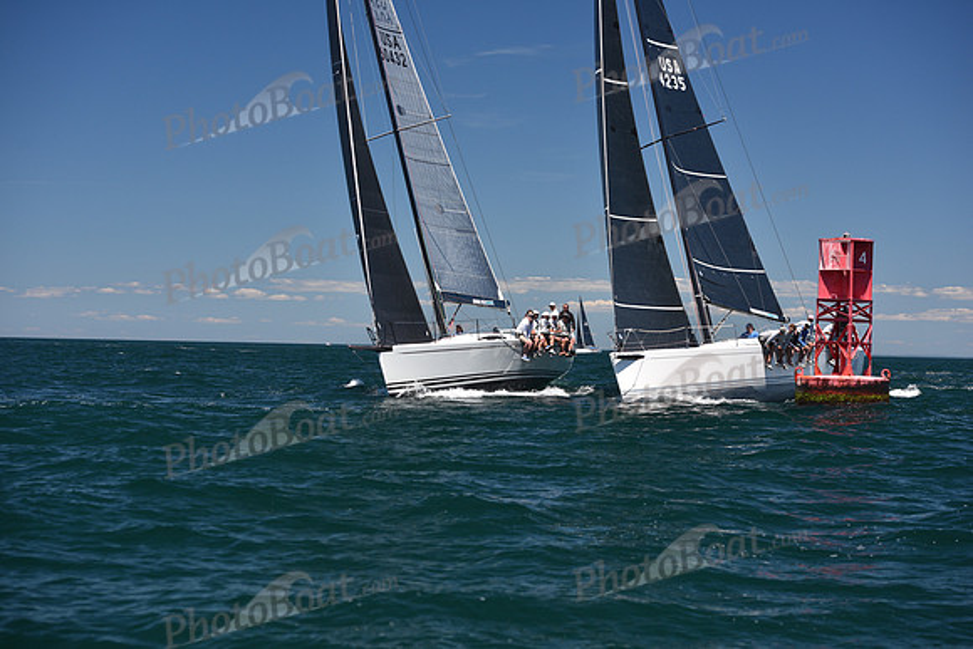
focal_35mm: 75
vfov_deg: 18.2
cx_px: 486
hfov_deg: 27.0
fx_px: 2027
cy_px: 324
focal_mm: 75
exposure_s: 1/800
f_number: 5.6
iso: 250
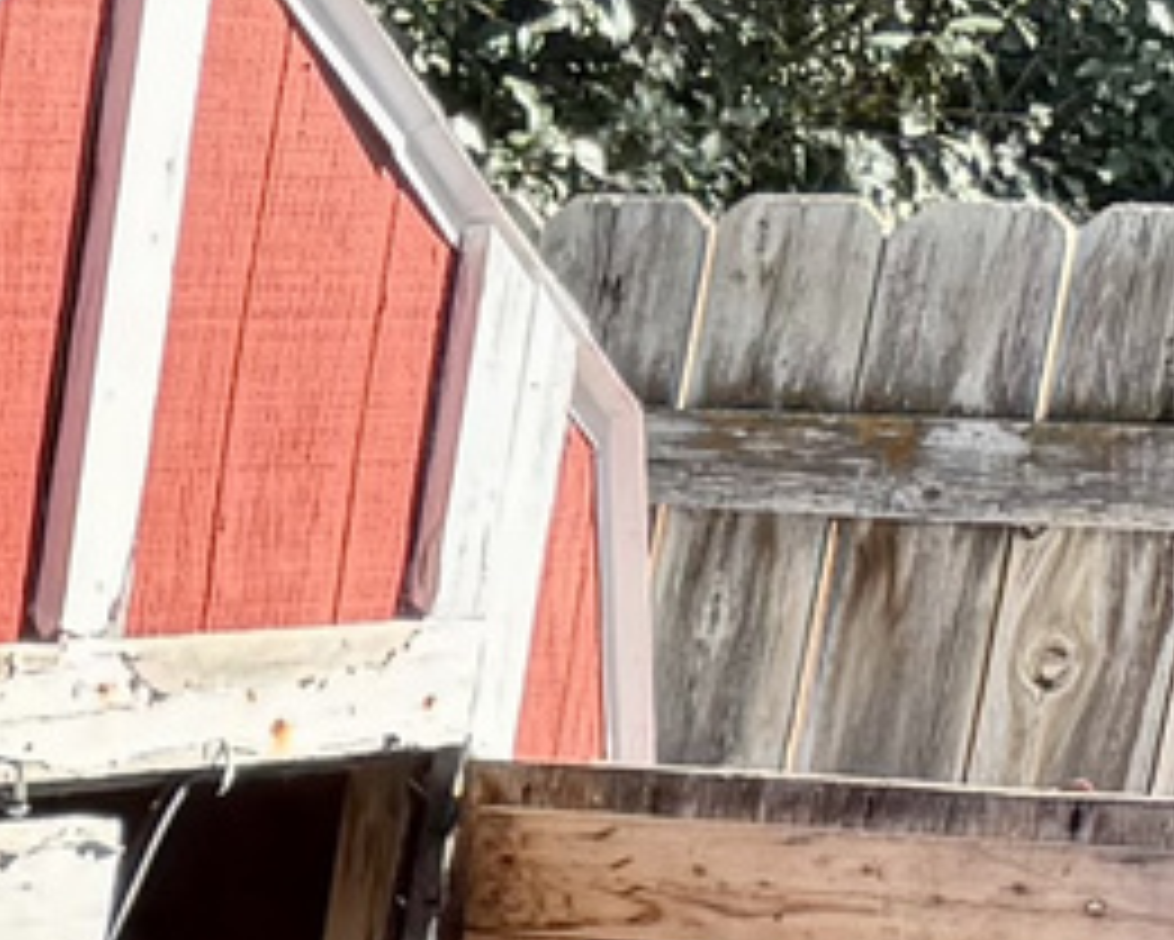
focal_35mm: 184
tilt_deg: -16.3
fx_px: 6396
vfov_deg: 8.0
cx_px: -3428
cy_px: 1979
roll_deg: -1.6
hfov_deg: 7.5
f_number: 1.78
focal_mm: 6.76
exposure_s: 1/1311
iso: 80
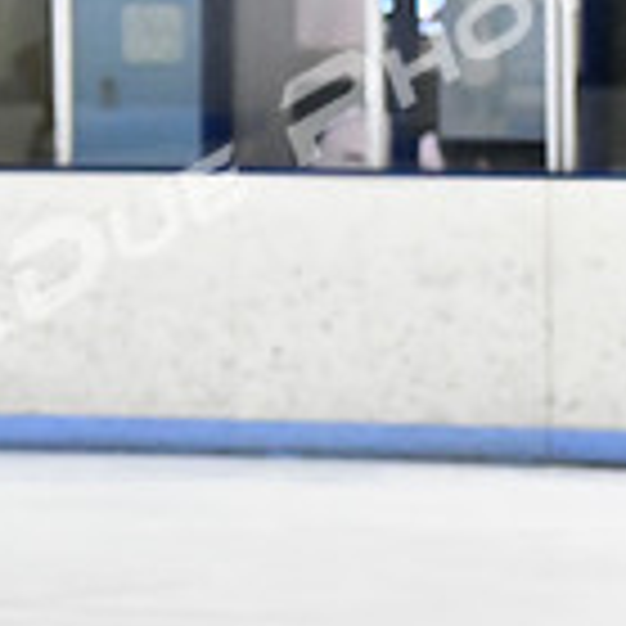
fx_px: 9371
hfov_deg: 3.8
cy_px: 678
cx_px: 671
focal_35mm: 458
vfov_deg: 3.8
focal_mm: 86
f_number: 3.2
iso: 6400
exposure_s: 1/1250
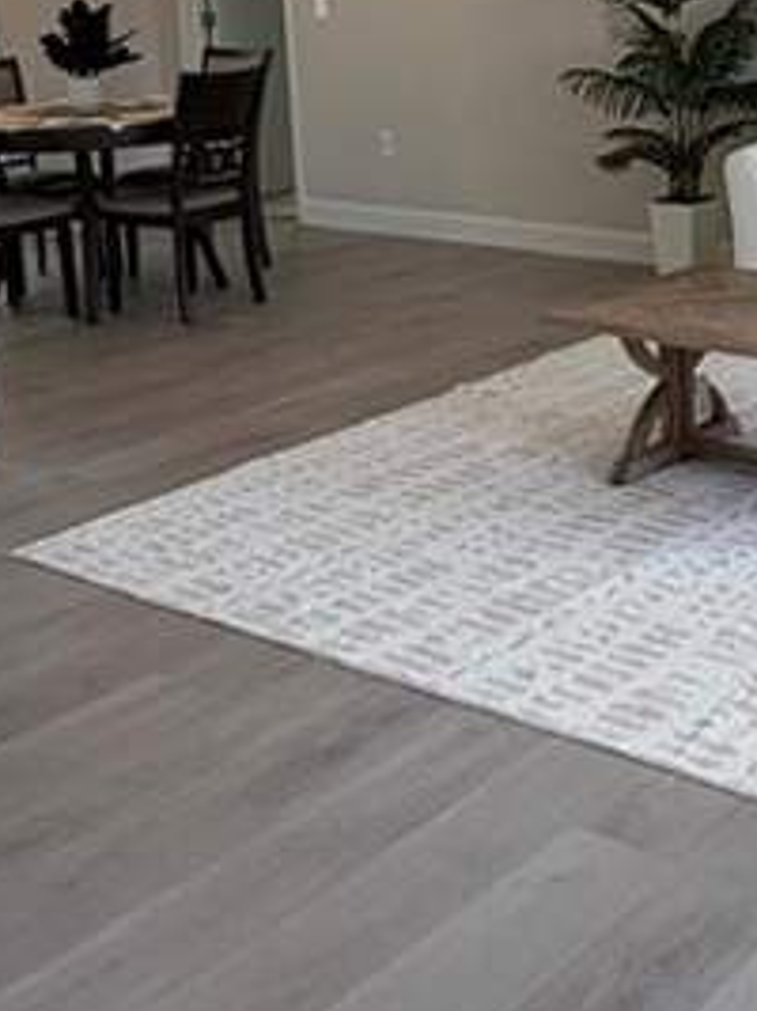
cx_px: 765
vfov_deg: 33.0
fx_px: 1634
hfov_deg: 24.8
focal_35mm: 56
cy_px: 144
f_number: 2.2
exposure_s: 1/120
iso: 80
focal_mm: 2.22
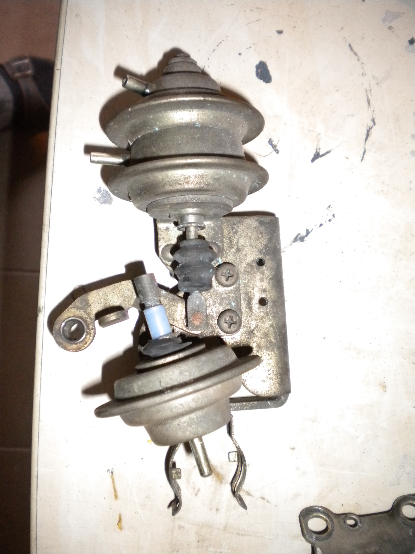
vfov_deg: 52.6
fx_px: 559
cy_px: 277
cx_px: 208
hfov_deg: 40.7
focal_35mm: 35
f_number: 3.1
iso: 400
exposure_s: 1/30
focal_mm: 6.3
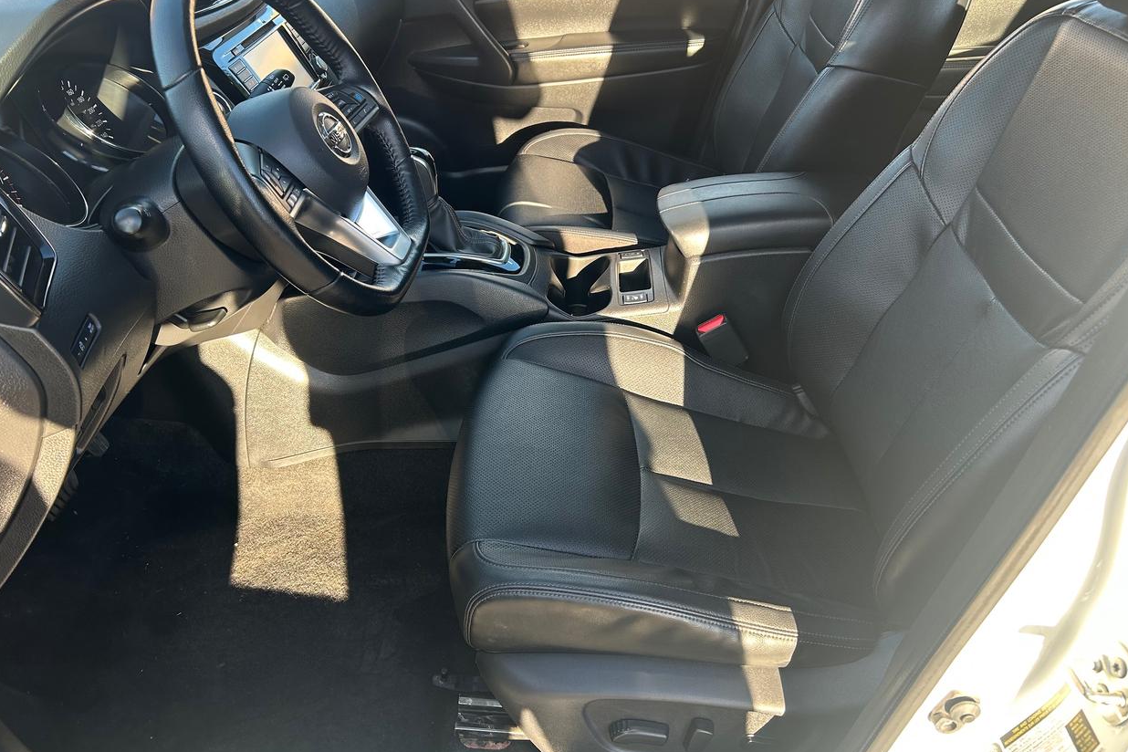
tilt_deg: -31.6
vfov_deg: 46.3
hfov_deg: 65.5
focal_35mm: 28
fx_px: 877
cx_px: 567
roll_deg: -2.6
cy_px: 333
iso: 40
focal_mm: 5.7
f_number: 1.5
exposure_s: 1/126
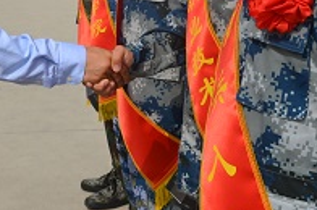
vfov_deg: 12.6
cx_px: 87
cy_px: -54
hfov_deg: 19.3
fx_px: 928
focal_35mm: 106
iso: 100
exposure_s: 1/250
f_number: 8
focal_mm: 23
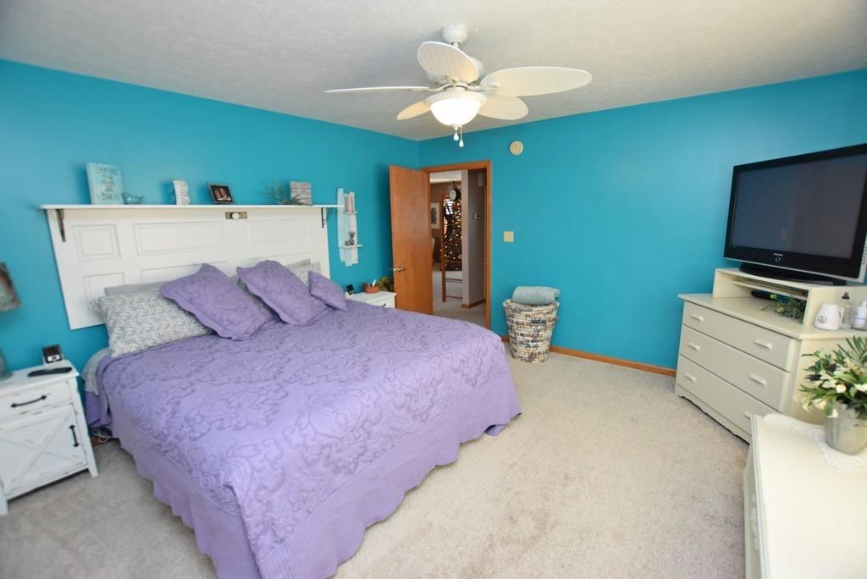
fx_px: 361
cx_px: 434
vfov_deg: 77.4
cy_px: 290
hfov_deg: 100.4
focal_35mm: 15
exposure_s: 1/80
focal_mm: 10
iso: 400
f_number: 4.5
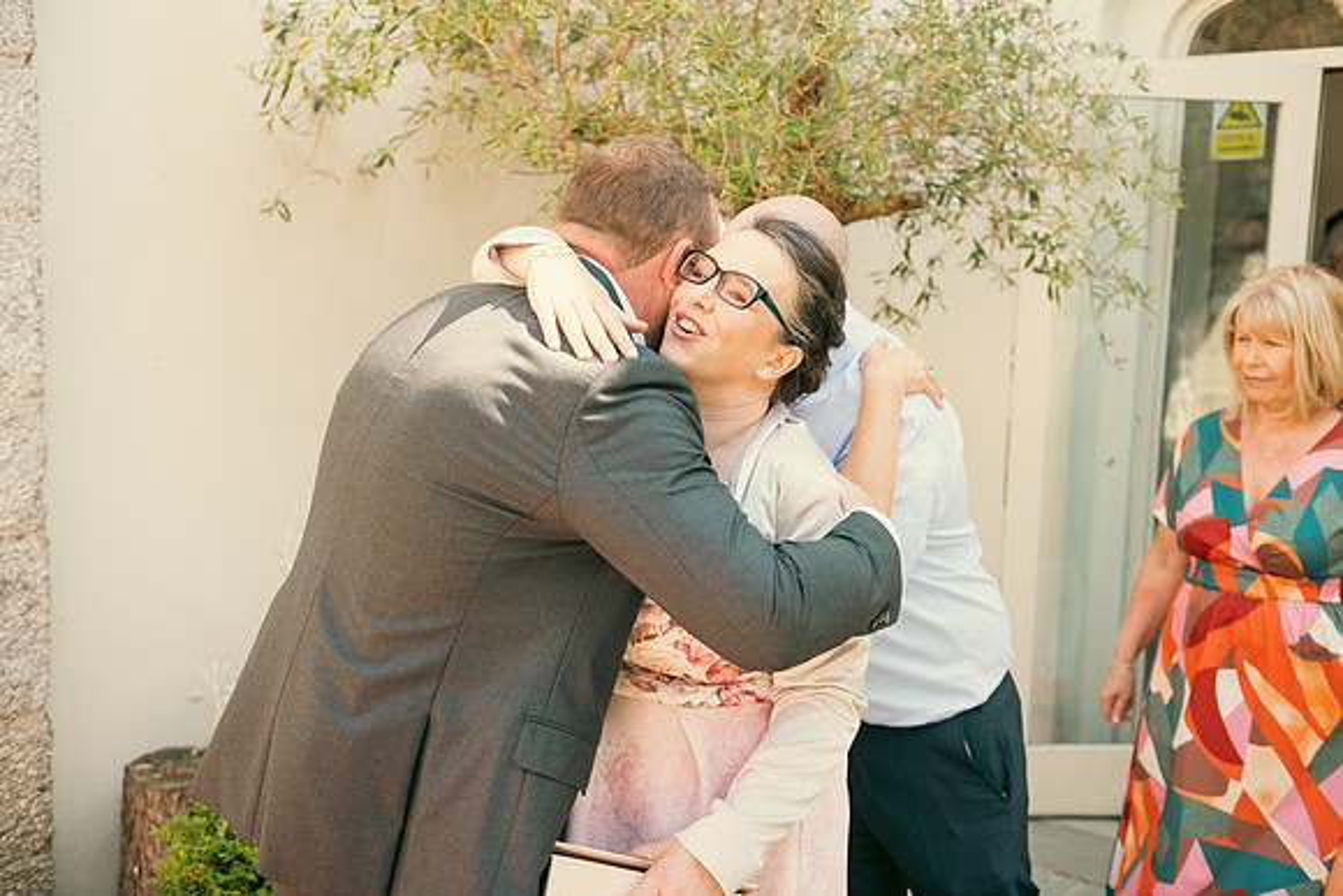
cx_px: 672
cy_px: 448
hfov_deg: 48.4
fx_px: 1493
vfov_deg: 33.4
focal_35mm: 40
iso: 160
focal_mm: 40
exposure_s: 1/250
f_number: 3.5
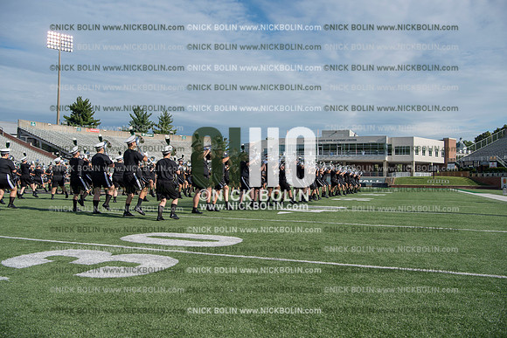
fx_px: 451
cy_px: 169
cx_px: 254
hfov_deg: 58.7
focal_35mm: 32
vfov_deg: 41.1
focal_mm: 32
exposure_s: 1/640
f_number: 5.6
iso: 100
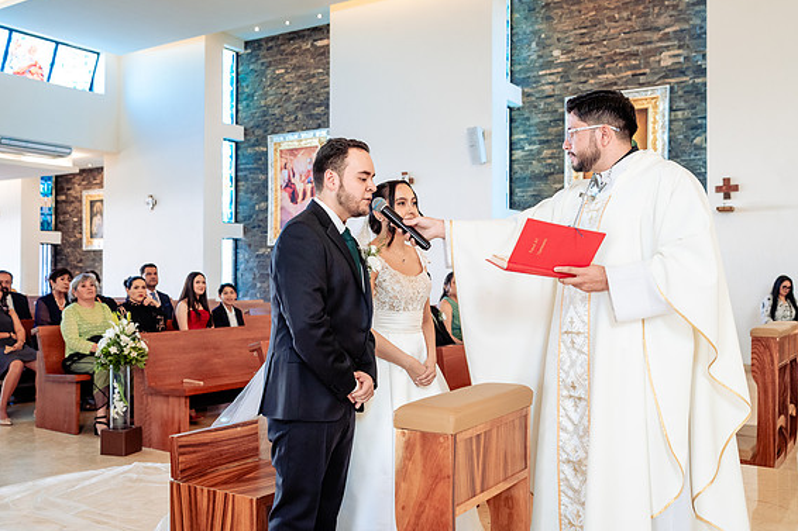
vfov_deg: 36.9
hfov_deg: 53.1
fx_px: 798
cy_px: 263
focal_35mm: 36
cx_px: 407
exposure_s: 1/125
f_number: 4.5
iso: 2000
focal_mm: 35
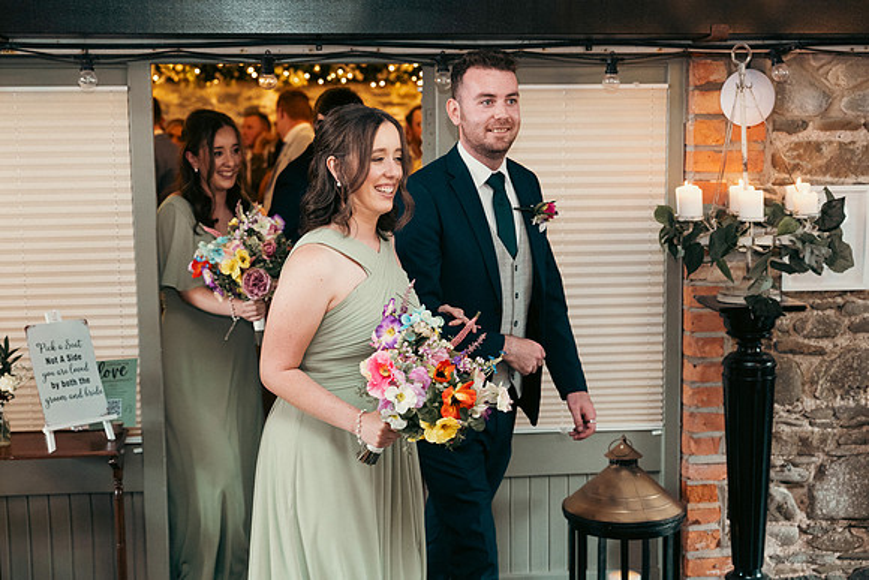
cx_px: 434
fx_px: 1304
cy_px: 290
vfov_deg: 25.1
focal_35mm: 54
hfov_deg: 36.9
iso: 2500
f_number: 3.5
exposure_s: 1/160
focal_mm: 54
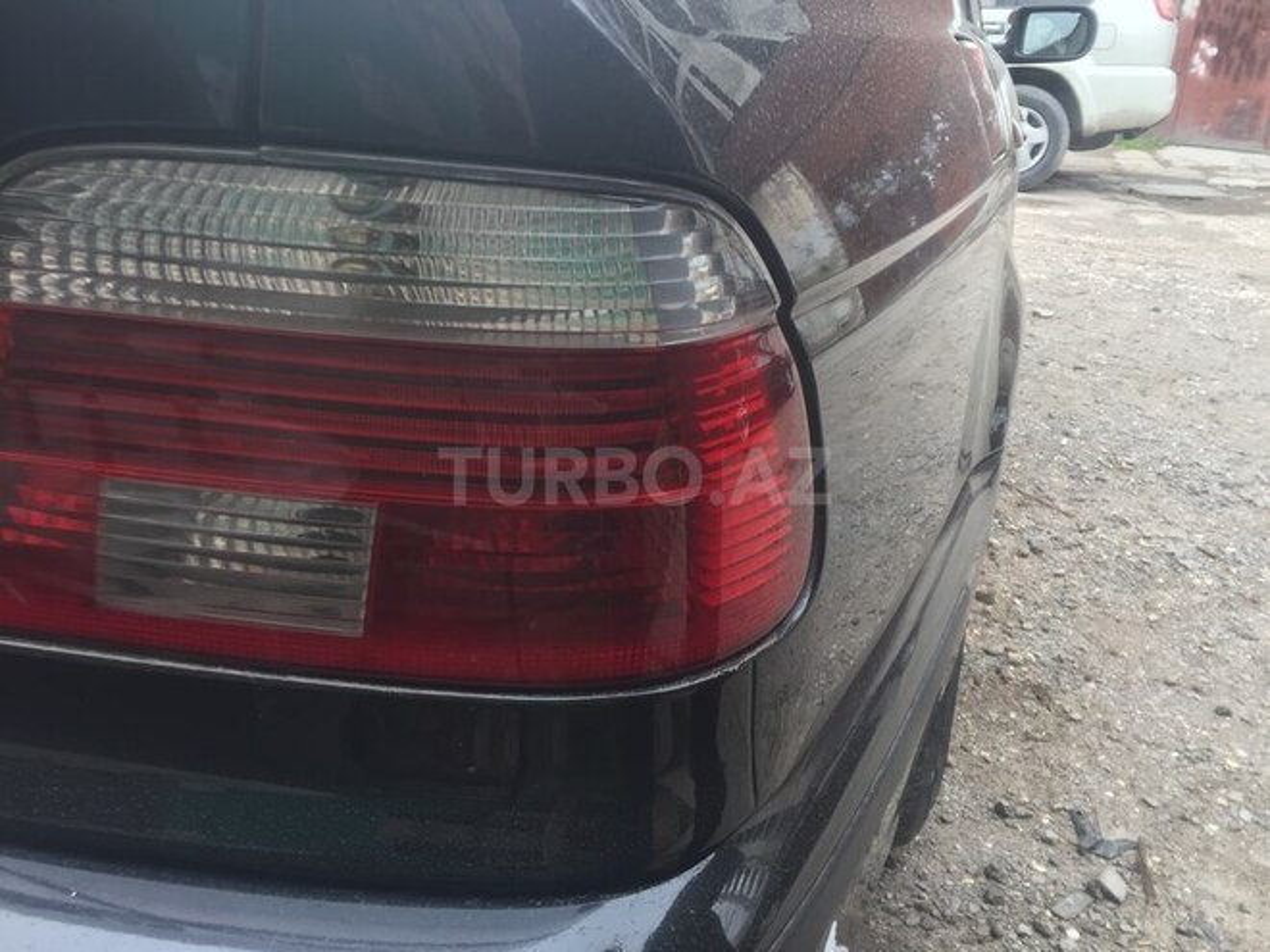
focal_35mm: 29
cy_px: 476
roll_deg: -4.9
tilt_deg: -22.5
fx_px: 1064
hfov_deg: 61.7
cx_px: 635
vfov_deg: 48.2
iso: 50
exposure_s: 1/100
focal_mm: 4.15
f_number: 2.2
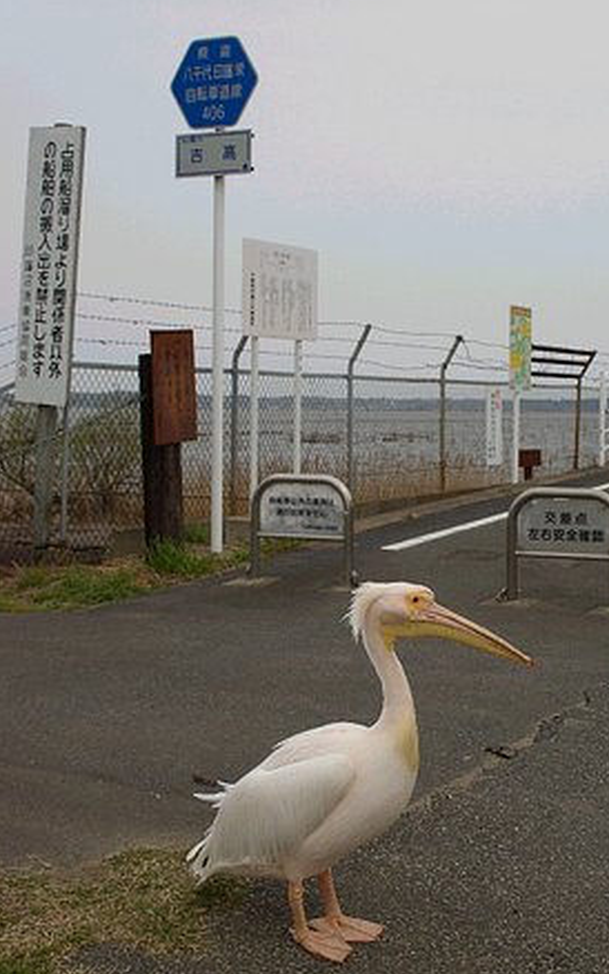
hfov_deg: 25.8
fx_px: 1327
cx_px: 371
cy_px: 480
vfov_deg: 40.3
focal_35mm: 50
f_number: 6.7
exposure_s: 1/750
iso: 200
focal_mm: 28
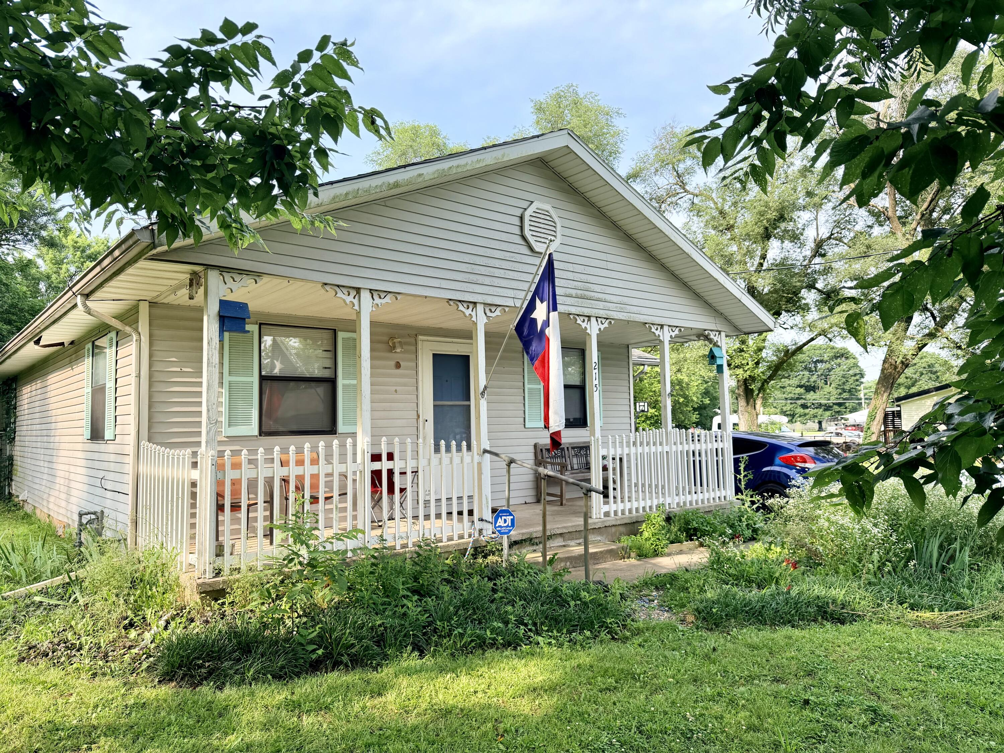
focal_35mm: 24
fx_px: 696
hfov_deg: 71.6
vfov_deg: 56.8
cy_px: 376
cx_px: 502
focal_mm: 6.76
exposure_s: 1/1337
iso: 100
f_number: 1.78
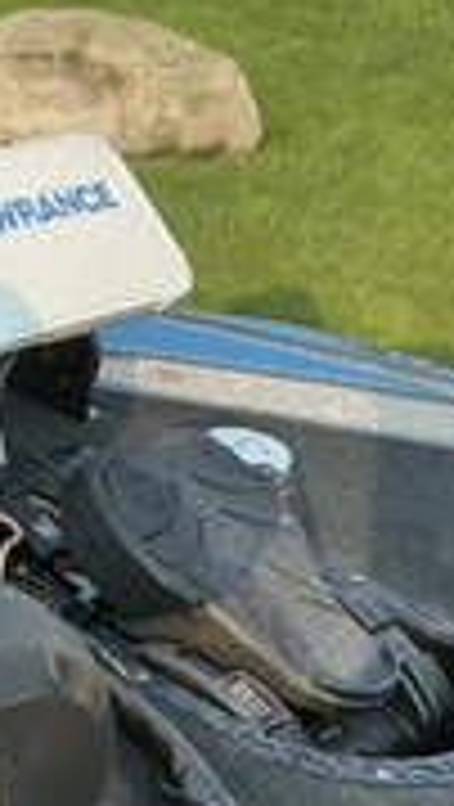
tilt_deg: -35.8
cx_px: -414
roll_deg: -1.0
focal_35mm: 68
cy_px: 630
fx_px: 1452
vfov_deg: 30.3
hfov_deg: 15.0
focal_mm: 3
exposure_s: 1/378
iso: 25
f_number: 1.8
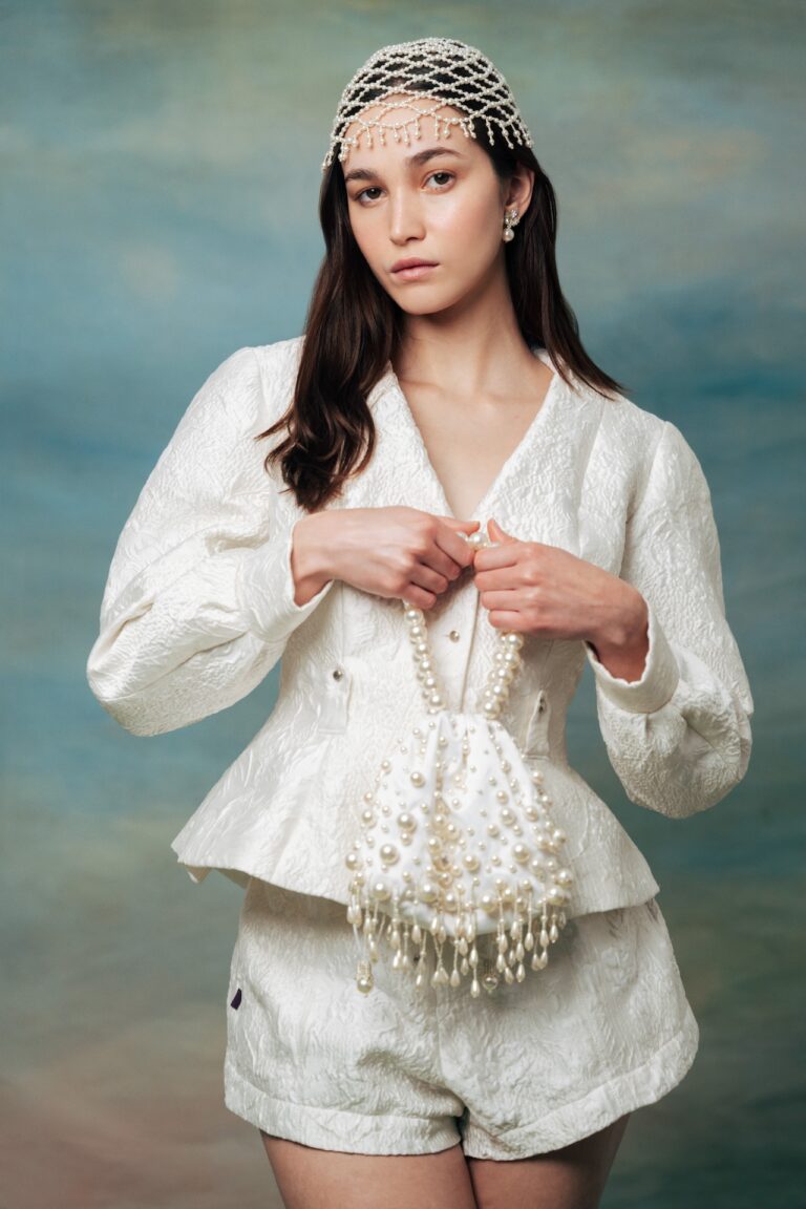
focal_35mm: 70
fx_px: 2351
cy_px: 604
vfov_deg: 28.8
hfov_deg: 19.5
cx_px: 403
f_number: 2.8
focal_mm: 70
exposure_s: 1/800
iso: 800
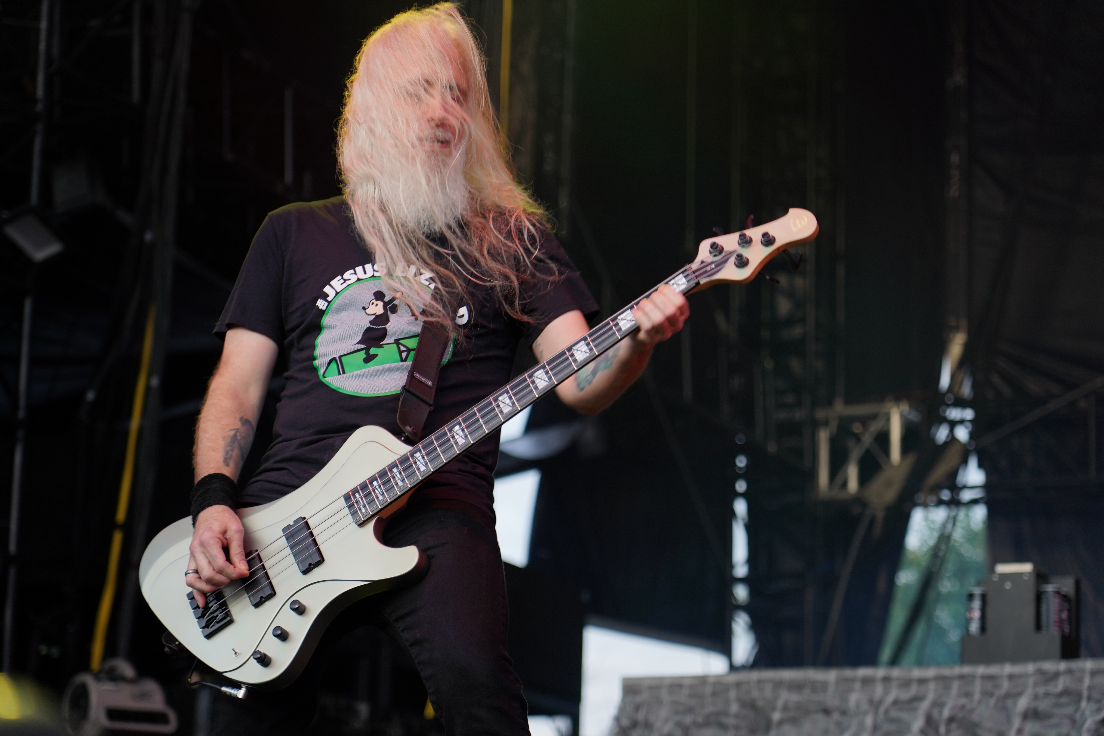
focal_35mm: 105
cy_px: 368
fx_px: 3220
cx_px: 552
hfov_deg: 19.5
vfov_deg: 13.0
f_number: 4
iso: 200
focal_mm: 105
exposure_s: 1/125
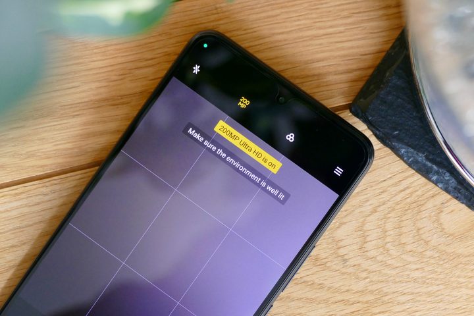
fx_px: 1896
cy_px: 158
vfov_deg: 9.5
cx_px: 237
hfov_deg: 14.3
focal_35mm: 144
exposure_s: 1/80
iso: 1000
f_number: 3.9
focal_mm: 52.4
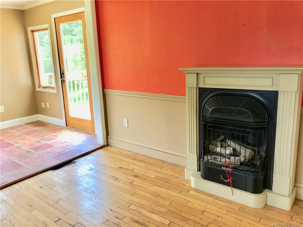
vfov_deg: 49.7
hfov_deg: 63.4
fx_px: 245
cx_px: 152
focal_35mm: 28
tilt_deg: -13.5
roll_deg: +2.5
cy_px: 114
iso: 25
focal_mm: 3.99
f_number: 1.8
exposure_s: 1/30
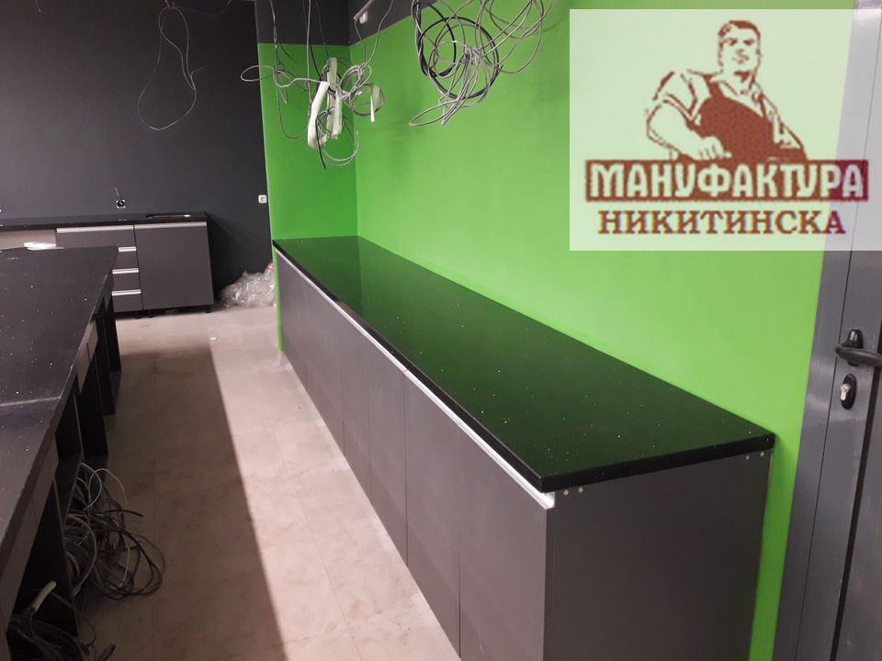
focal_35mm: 28
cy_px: 330
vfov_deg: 49.7
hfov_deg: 63.4
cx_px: 441
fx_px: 713
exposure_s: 1/25
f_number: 1.9
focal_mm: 3.7
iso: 200
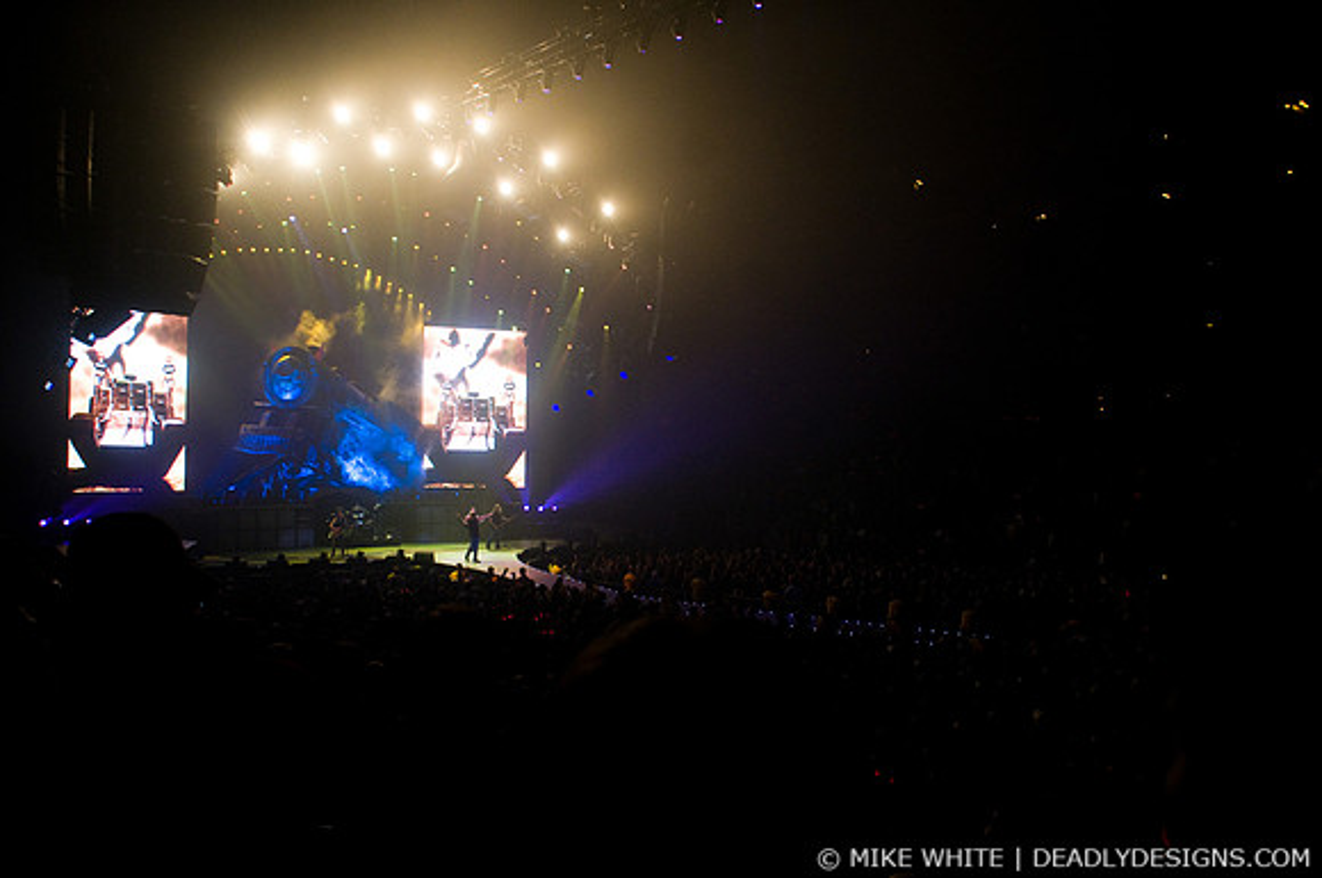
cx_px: 661
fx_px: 1100
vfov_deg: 43.5
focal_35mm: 30
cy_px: 439
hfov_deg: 62.0
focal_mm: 20
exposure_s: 1/160
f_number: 4
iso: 800
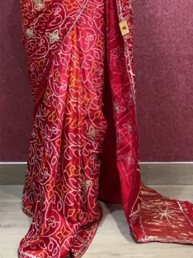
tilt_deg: -3.0
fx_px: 453
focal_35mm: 61
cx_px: 71
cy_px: -13
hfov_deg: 24.0
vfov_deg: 29.2
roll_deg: -0.3
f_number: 1.6
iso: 32
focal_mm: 5.96
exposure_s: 1/122
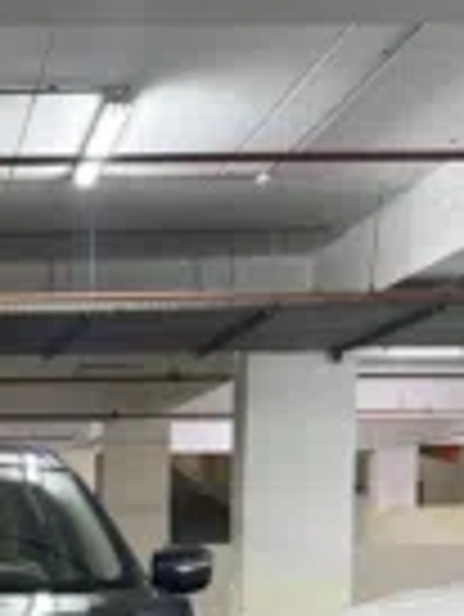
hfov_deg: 19.9
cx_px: -81
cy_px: 589
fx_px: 1249
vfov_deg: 26.5
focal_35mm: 70
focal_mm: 6.76
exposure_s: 1/50
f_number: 1.78
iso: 800
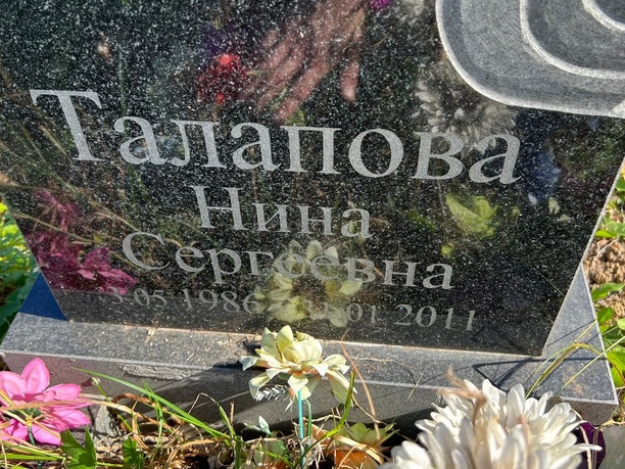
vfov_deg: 41.4
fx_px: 614
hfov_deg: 54.0
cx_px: 307
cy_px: 172
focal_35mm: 34
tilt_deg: -45.5
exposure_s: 1/643
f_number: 1.5
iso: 50
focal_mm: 5.7
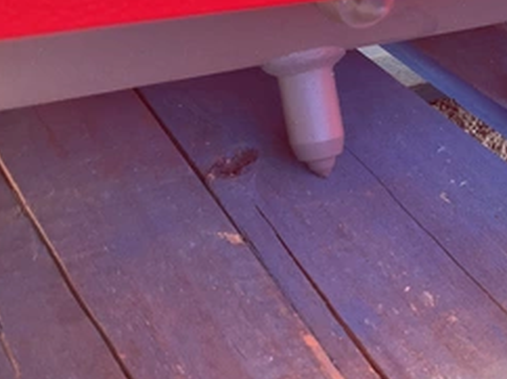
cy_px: 103
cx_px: 390
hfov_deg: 38.5
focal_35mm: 48
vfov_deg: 29.8
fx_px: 702
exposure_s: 1/122
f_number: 1.8
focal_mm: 3
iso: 50
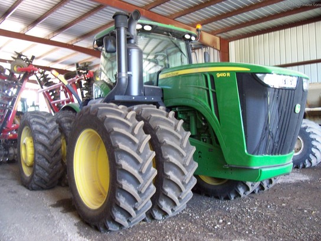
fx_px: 315
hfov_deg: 54.0
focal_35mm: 34
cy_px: 120
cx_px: 160
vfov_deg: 41.8
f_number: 2.7
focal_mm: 5.6
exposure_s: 1/10
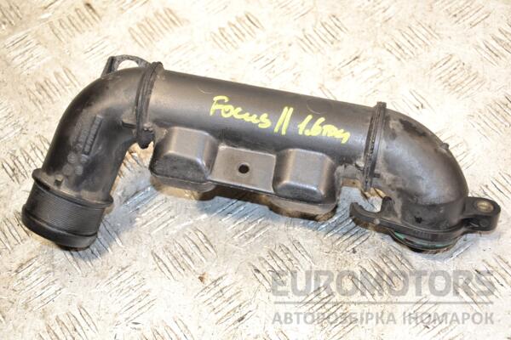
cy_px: 170
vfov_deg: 20.2
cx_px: 256
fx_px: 958
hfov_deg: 29.9
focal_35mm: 68
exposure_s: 1/80
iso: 800
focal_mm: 45
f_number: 4.8
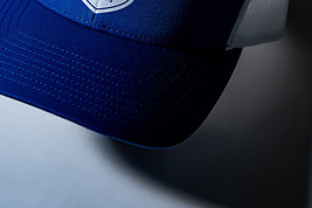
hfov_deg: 18.1
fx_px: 979
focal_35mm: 113
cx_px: 179
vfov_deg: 12.0
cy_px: -6
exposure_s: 1/125
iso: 320
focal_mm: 52
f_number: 4.5
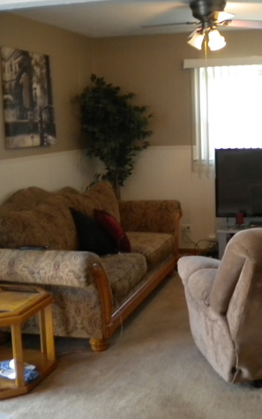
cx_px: 187
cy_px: 208
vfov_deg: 40.3
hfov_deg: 25.6
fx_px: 571
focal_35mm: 50
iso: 400
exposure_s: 1/38
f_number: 3.1
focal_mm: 6.3
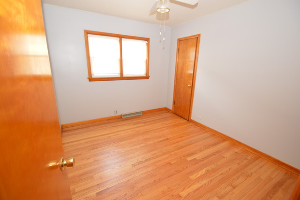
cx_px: 150
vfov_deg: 77.3
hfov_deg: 100.4
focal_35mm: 15
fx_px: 125
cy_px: 100
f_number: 3.5
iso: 720
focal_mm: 10
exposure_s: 1/60
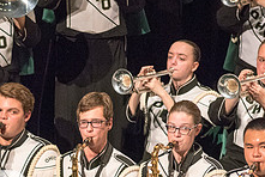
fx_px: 5793
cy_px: 227
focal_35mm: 786
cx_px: -61
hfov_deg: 2.6
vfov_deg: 1.8
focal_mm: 300
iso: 4000
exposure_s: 1/500
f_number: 2.8
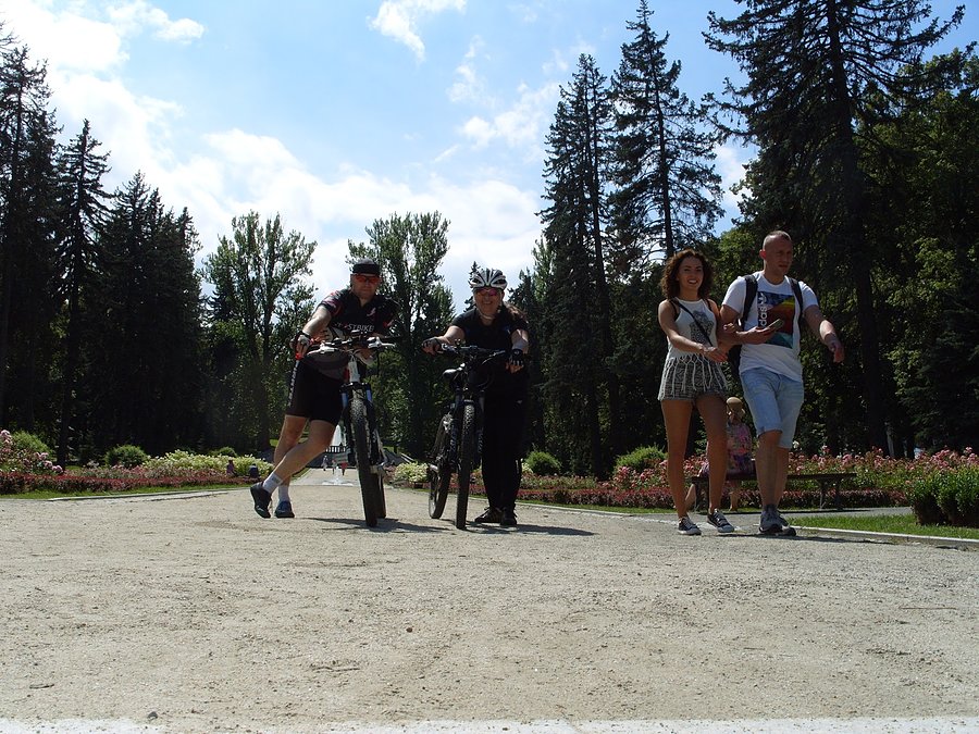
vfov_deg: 40.7
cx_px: 490
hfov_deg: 52.6
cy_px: 367
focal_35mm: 35
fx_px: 990
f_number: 7.4
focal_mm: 7.8
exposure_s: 1/500
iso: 80
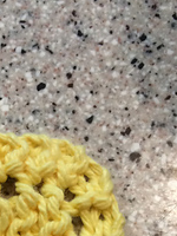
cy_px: 363
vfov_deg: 18.0
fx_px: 654
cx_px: -80
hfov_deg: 14.5
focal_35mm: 96
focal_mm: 4.12
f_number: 2.2
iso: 50
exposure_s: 1/30
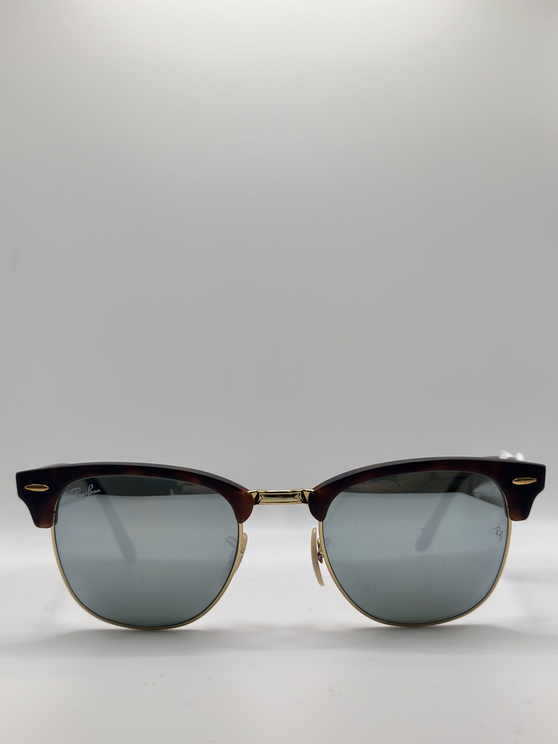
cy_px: 372
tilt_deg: -7.0
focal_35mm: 48
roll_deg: +0.8
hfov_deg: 30.3
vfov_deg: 39.7
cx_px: 279
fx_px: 1032
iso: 80
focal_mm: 6.86
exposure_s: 1/756
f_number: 1.78
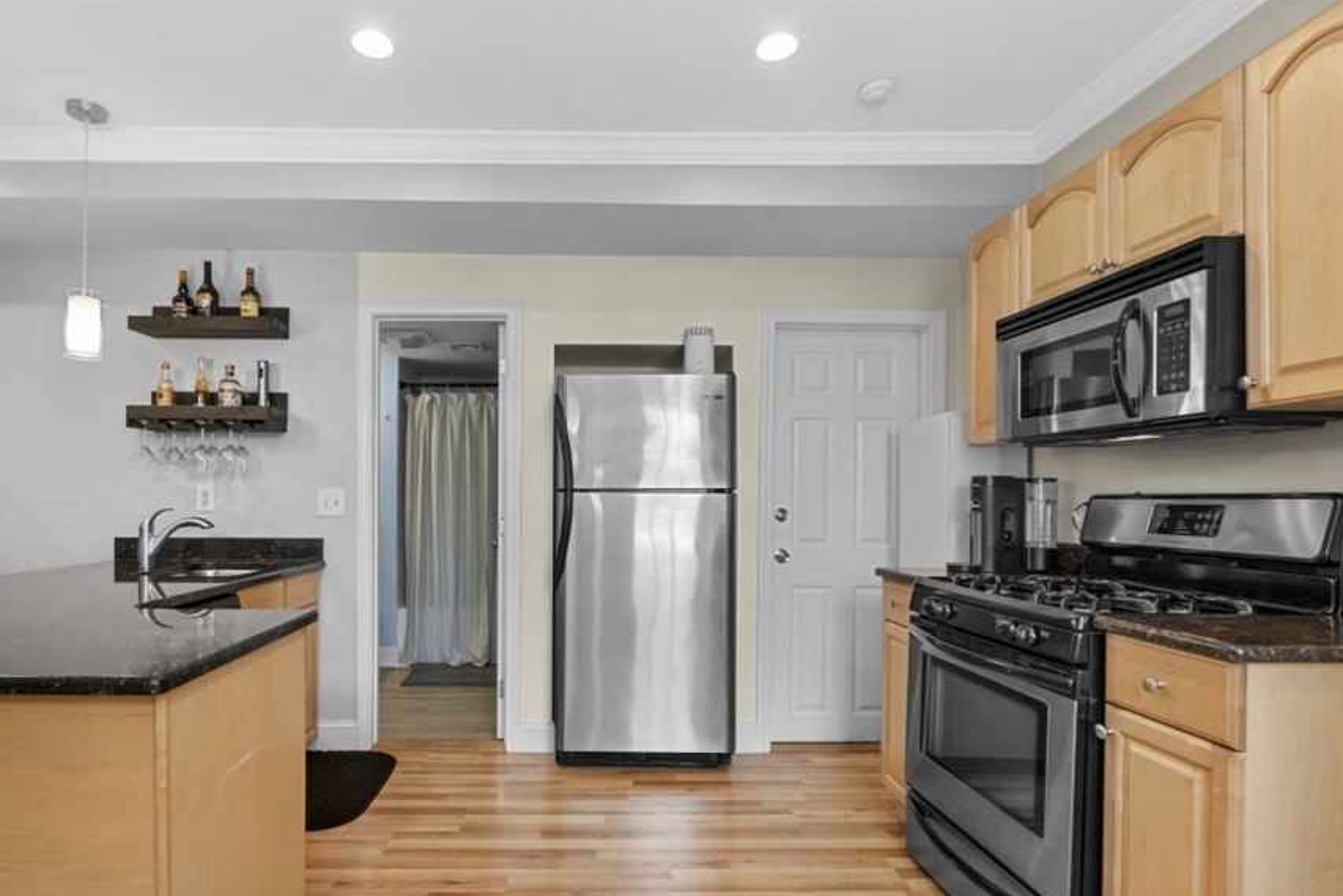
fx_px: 672
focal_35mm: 18
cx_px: 579
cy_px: 494
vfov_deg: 67.2
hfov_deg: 89.5
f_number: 5.6
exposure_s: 1/60
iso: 640
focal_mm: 10
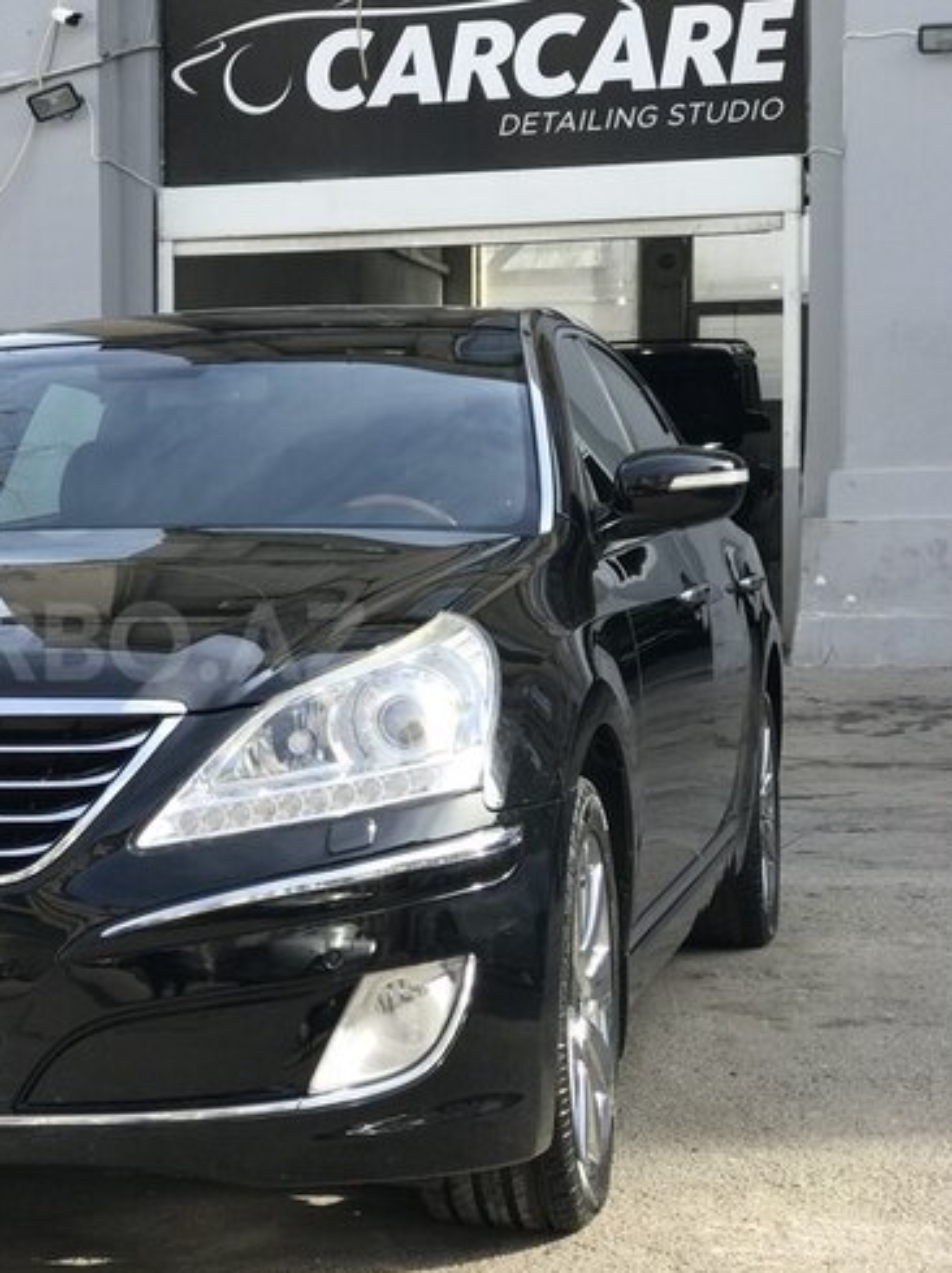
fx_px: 2827
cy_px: 642
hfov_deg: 18.8
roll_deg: +0.6
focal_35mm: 77
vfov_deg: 25.4
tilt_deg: -4.9
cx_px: 99
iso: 20
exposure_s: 1/189
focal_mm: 6.6
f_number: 2.8
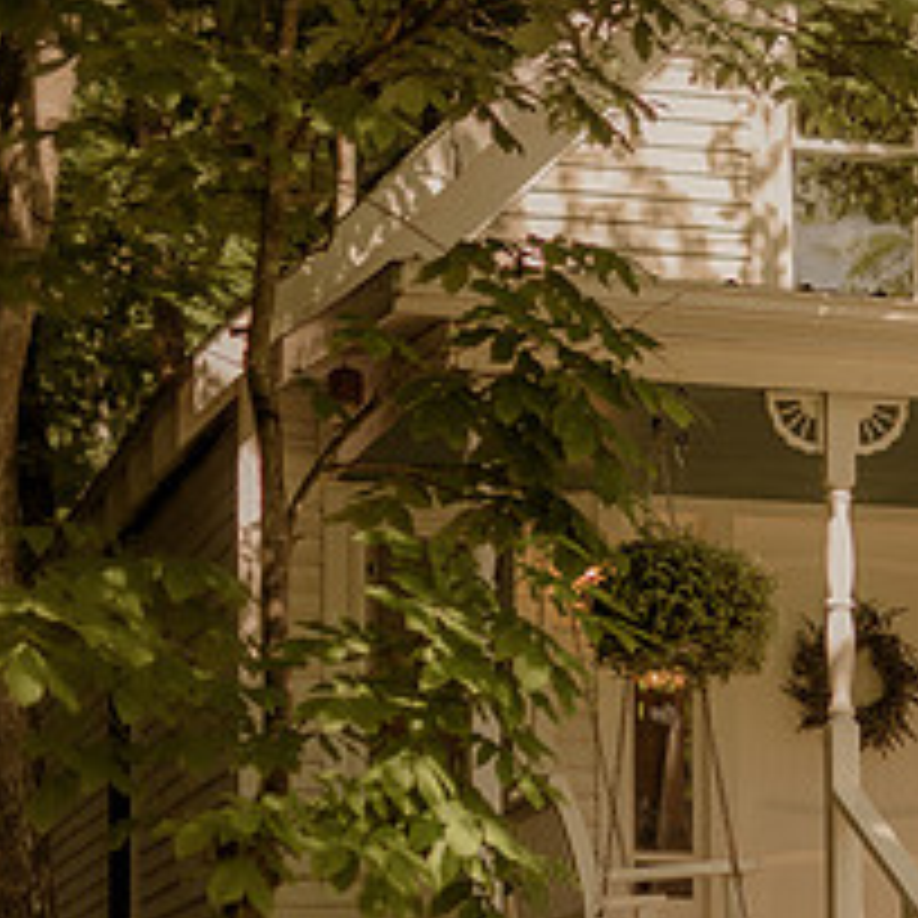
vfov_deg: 13.6
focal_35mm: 127
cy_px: 870
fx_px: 3810
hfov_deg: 13.4
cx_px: 1040
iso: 250
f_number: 1.4
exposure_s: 1/4000
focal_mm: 50
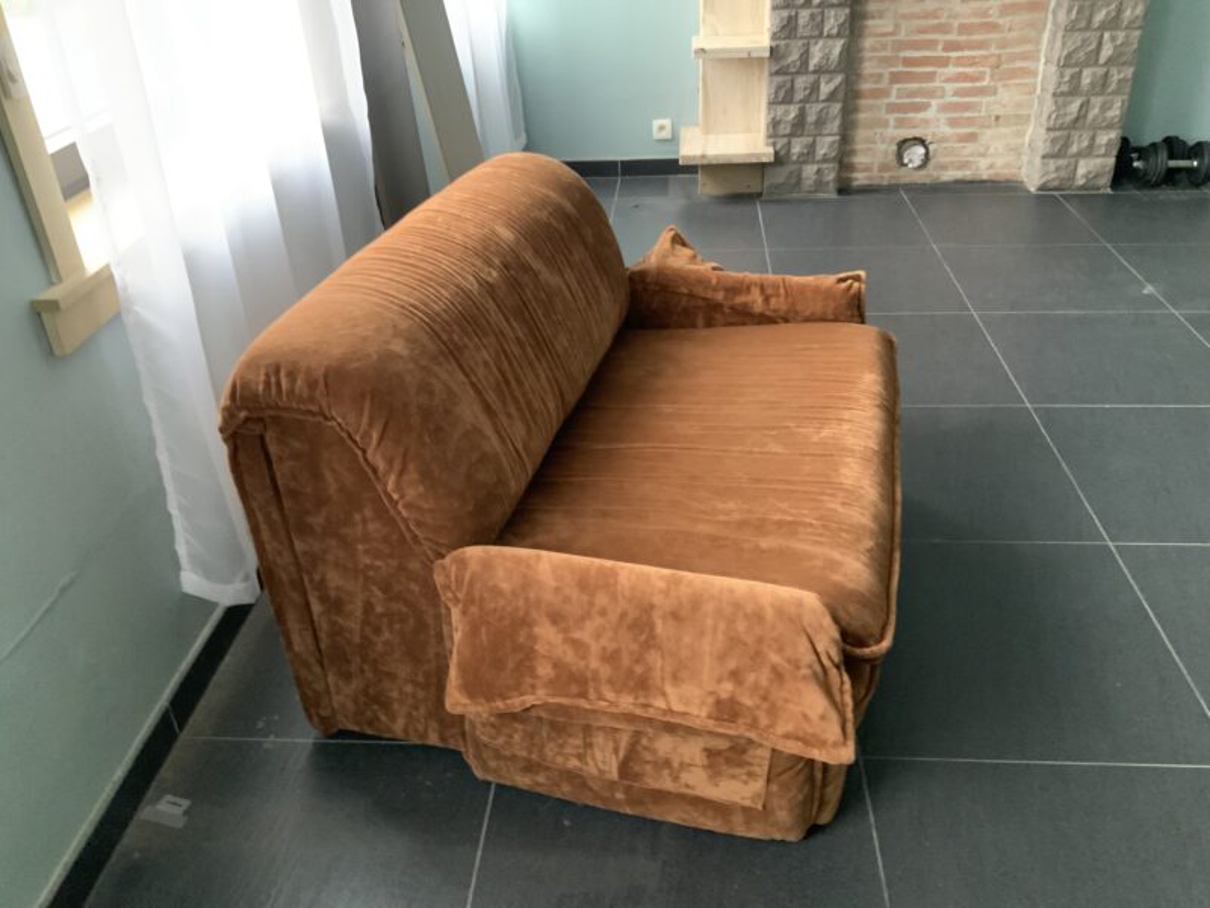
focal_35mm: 29
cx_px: 605
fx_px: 1014
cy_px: 454
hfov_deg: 61.7
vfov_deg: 48.2
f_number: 1.8
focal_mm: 3
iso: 320
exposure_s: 1/35
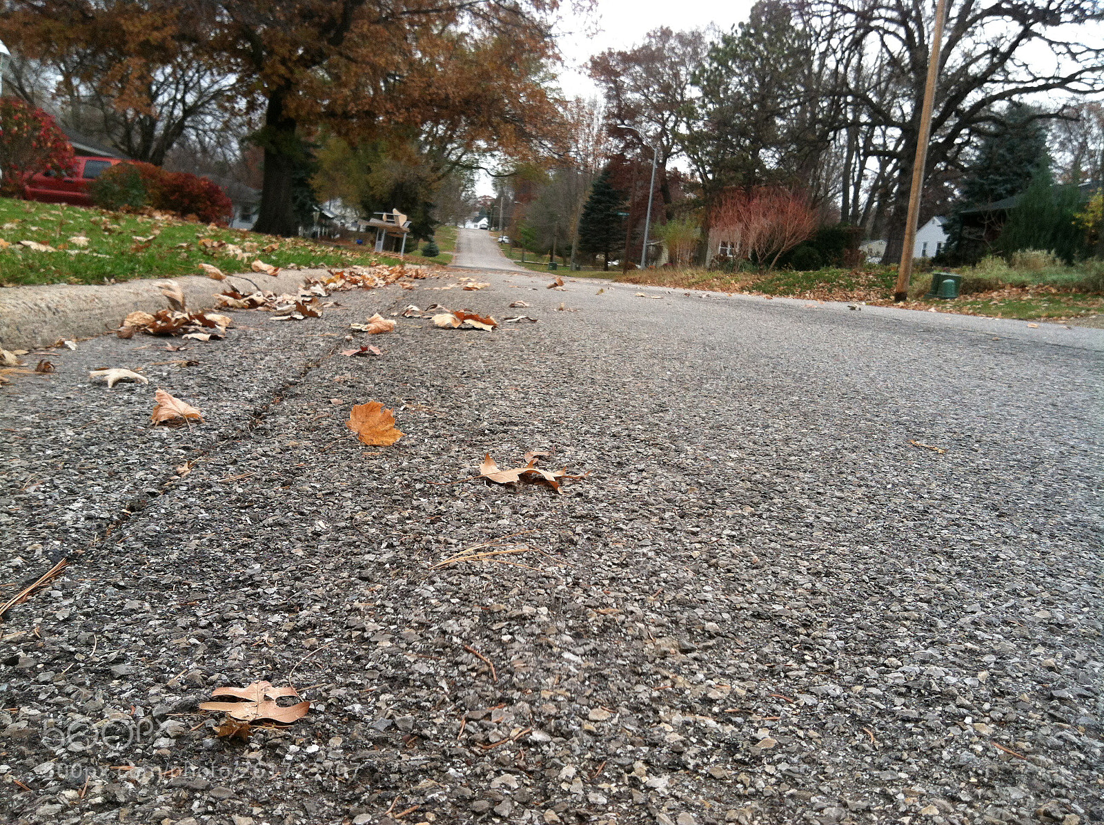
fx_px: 1115
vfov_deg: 40.6
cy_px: 412
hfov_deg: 52.7
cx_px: 552
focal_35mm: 35
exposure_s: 1/172
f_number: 2.8
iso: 80
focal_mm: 3.85
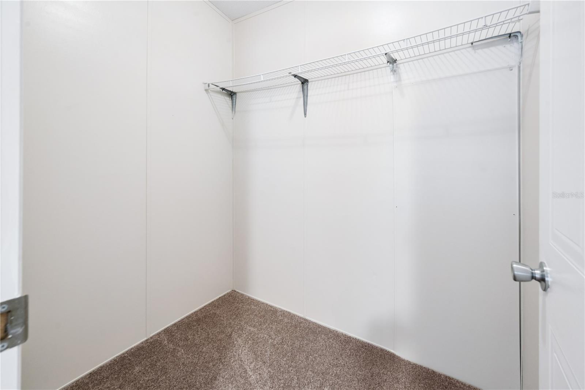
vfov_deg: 81.2
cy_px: 195
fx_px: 228
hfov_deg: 104.2
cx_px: 292
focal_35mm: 14
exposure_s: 1/5
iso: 400
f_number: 8
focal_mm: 14
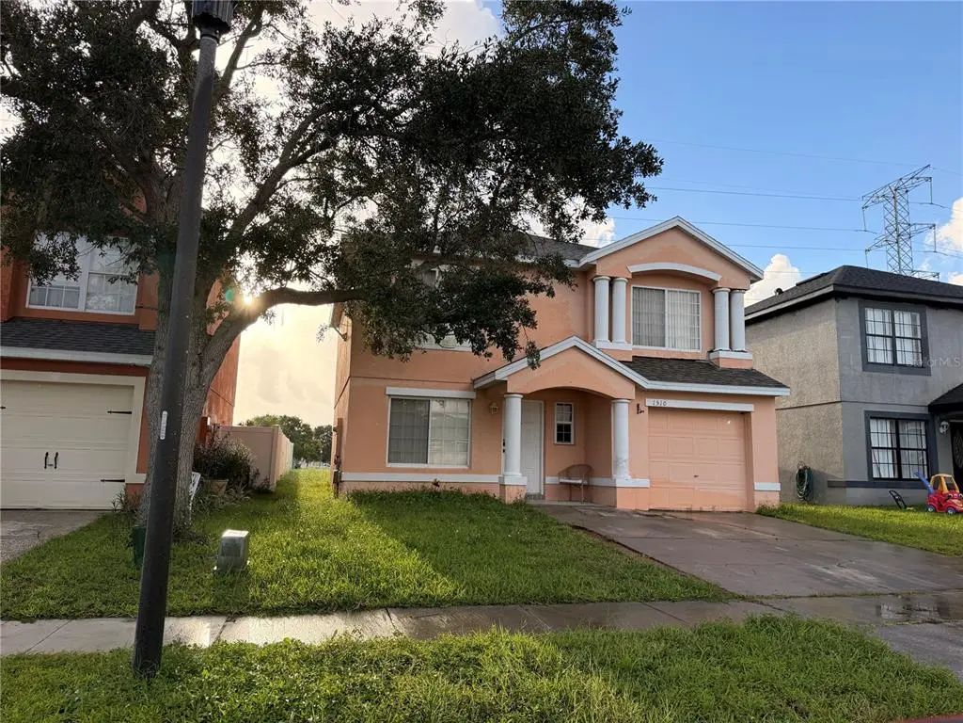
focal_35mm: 24
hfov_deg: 71.6
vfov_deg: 56.8
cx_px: 482
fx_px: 668
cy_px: 362
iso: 100
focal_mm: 6.76
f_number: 1.78
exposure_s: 1/2445
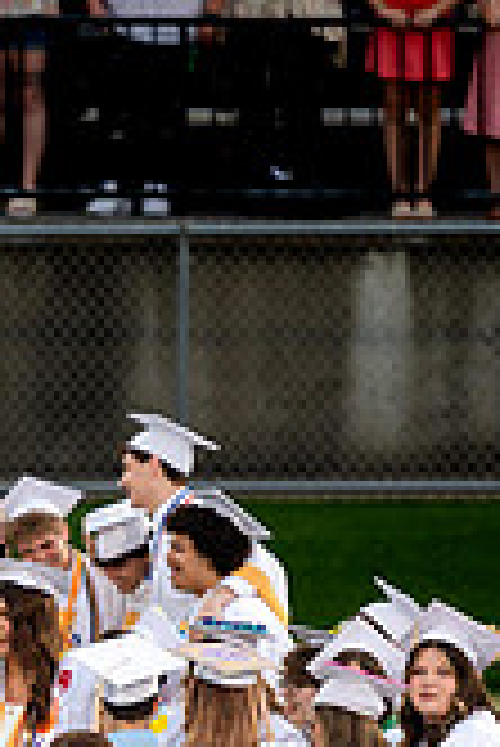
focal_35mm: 841
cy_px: 804
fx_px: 17483
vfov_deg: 2.4
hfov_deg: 1.6
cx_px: -30
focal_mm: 200
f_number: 2.8
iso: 640
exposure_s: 1/500
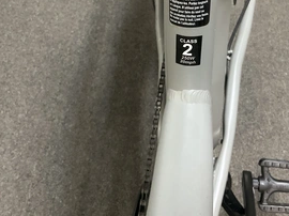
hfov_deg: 43.9
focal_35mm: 43
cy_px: 60
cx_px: 149
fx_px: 359
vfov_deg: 33.0
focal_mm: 3
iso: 320
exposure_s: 1/30
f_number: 1.8
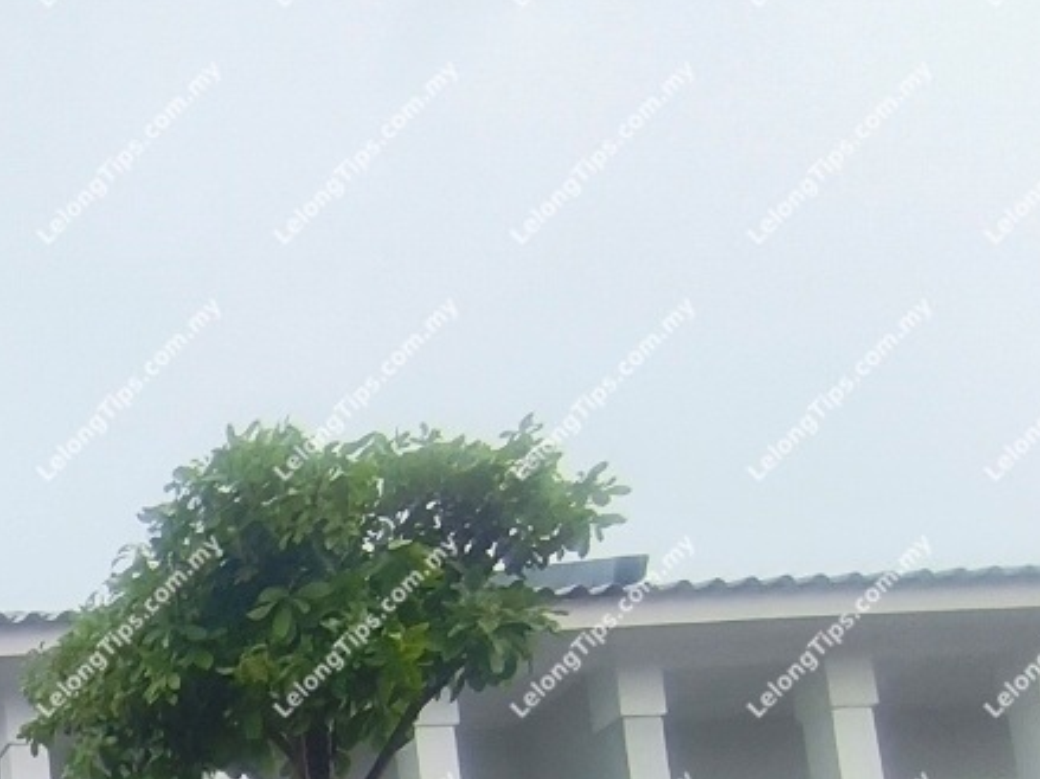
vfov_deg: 23.0
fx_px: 1562
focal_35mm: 52
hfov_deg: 26.0
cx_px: -558
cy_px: 1147
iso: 50
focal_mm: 1.65
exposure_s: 1/400
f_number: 2.2
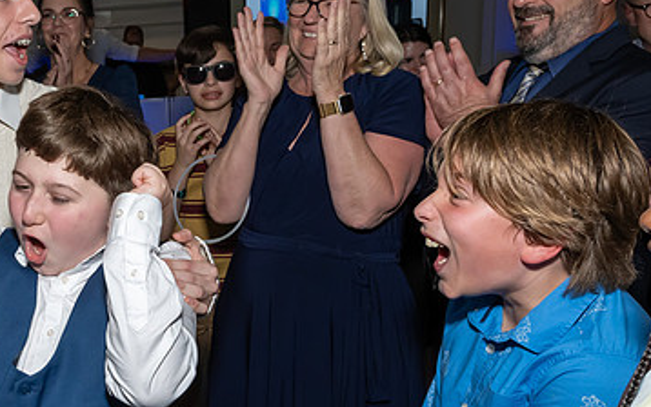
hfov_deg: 41.4
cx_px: 120
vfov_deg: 27.8
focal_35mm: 46
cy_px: 276
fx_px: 816
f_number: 8
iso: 1000
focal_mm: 17
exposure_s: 1/250
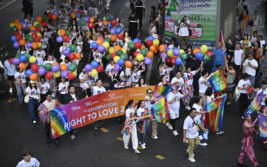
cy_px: 74
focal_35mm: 84
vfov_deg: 15.5
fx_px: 611
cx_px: 134
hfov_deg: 24.6
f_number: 4
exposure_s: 1/2000
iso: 800
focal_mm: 78
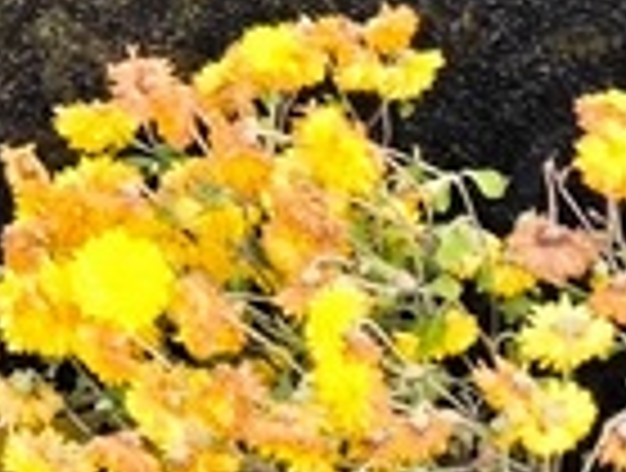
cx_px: -308
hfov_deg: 6.8
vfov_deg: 5.1
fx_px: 5204
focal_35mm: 287
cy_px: -373
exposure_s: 1/176
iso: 50
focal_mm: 4.71
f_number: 1.7
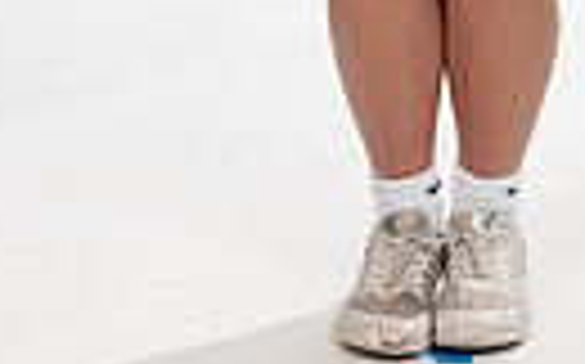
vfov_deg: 6.1
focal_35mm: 204
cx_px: 500
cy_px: -548
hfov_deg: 10.2
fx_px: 3250
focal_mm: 58
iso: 200
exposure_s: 1/250
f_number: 5.6
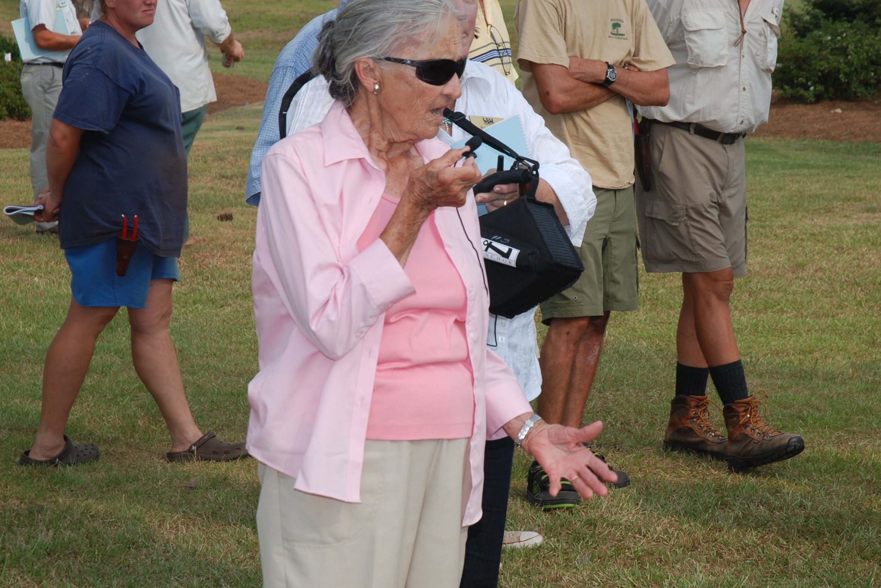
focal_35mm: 112
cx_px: 505
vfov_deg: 12.2
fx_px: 2741
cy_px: 225
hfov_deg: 18.3
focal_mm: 60
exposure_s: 1/200
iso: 100
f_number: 9
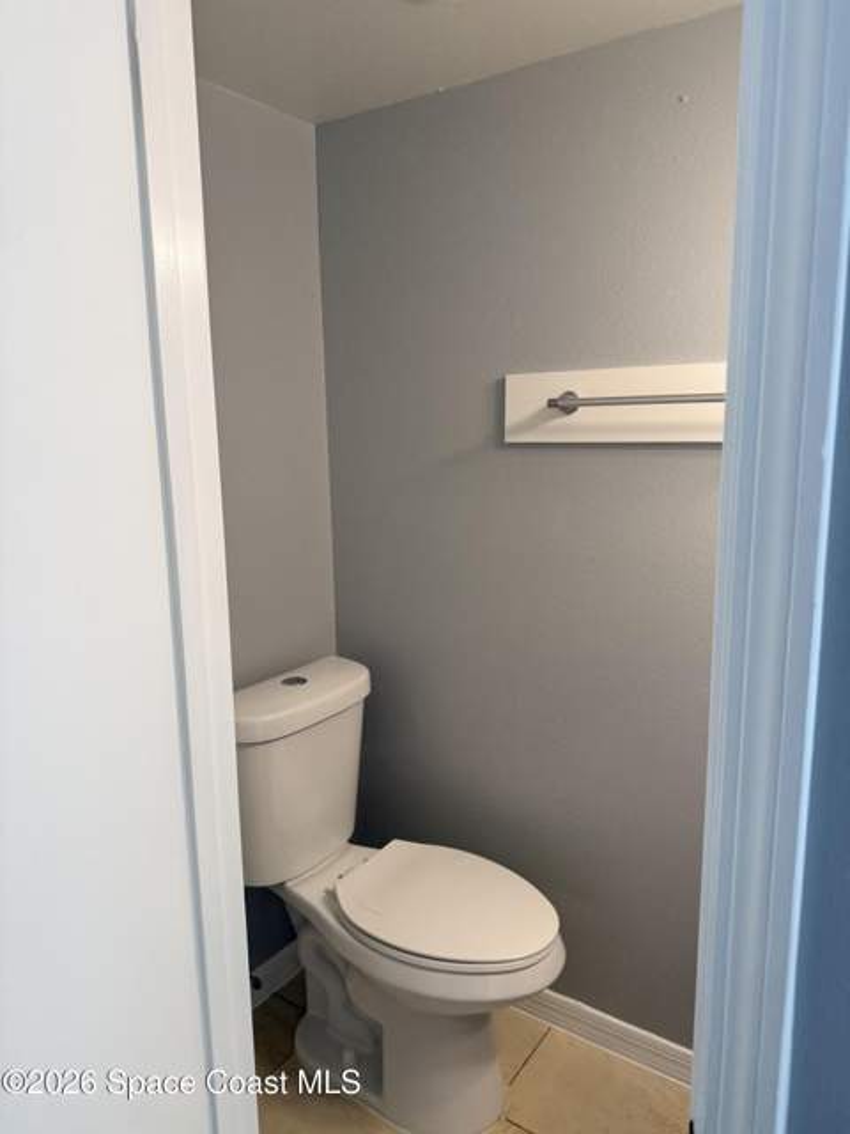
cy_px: 567
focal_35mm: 24
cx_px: 425
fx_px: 786
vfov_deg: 71.6
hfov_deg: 56.8
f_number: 1.78
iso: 200
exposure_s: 1/121
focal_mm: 6.76
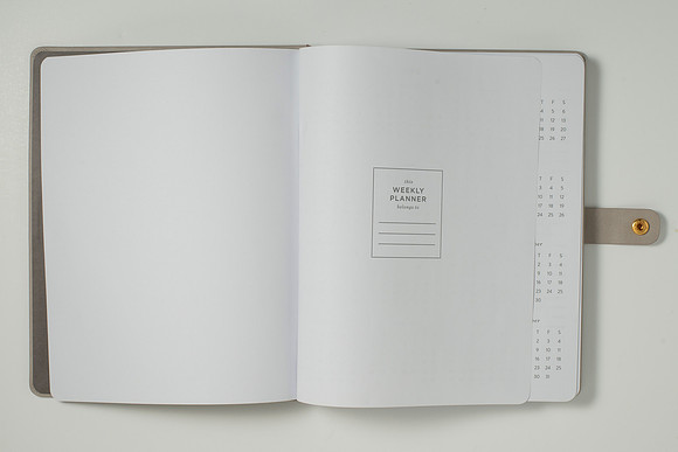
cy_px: 243
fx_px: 1149
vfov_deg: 22.3
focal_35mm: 61
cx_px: 303
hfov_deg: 32.8
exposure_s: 1/200
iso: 200
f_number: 10
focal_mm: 50
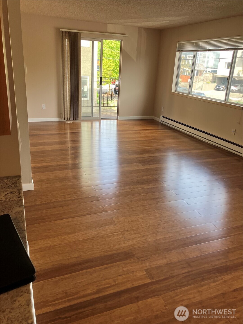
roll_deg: -2.6
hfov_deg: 49.7
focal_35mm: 28
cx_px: 122
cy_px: 162
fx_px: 262
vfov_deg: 63.4
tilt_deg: -19.9
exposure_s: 1/120
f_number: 1.8
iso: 50
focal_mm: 3.99
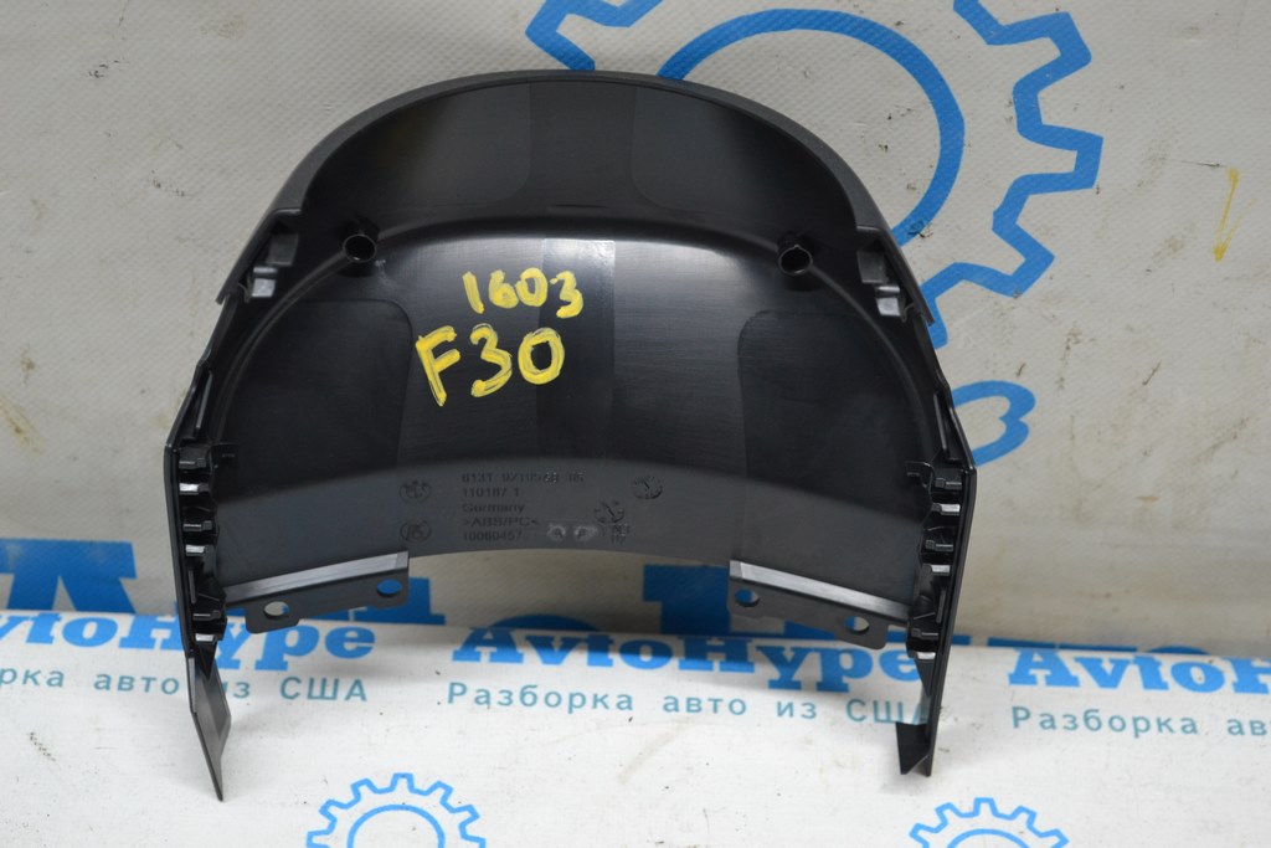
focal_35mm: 69
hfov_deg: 29.2
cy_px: 424
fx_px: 2436
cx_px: 636
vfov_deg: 19.7
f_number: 5.3
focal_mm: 46
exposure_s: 1/60
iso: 640
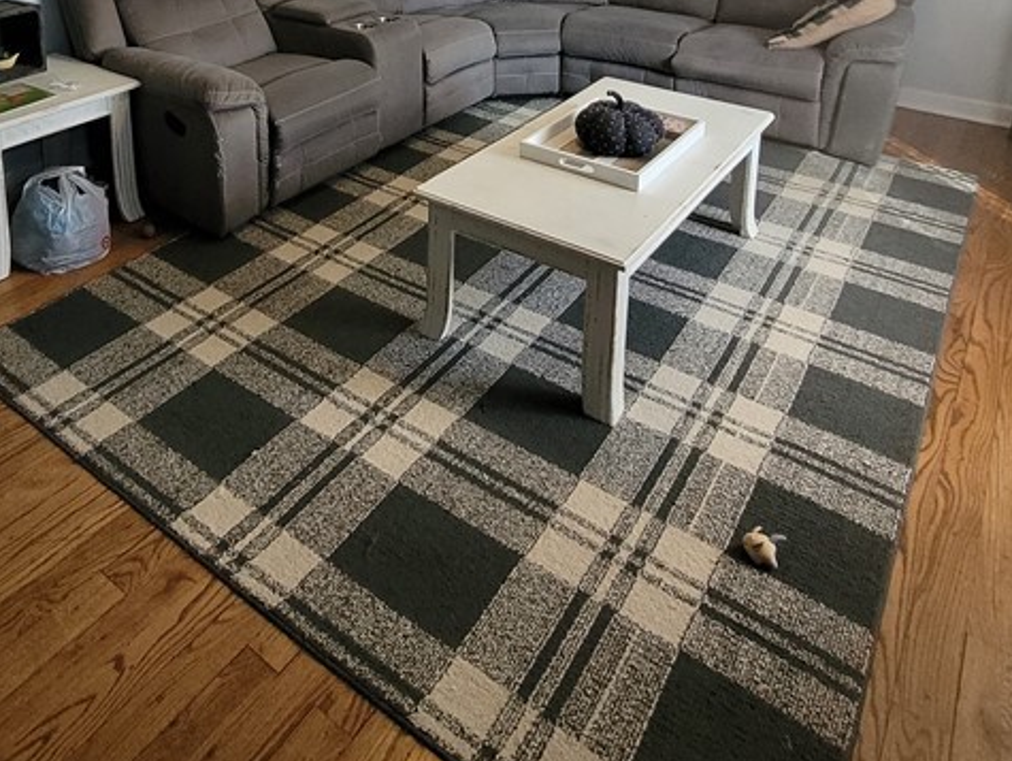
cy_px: -41
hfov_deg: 62.4
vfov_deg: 41.5
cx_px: 371
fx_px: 819
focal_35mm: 28
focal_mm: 1.74
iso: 320
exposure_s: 1/60
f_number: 2.2
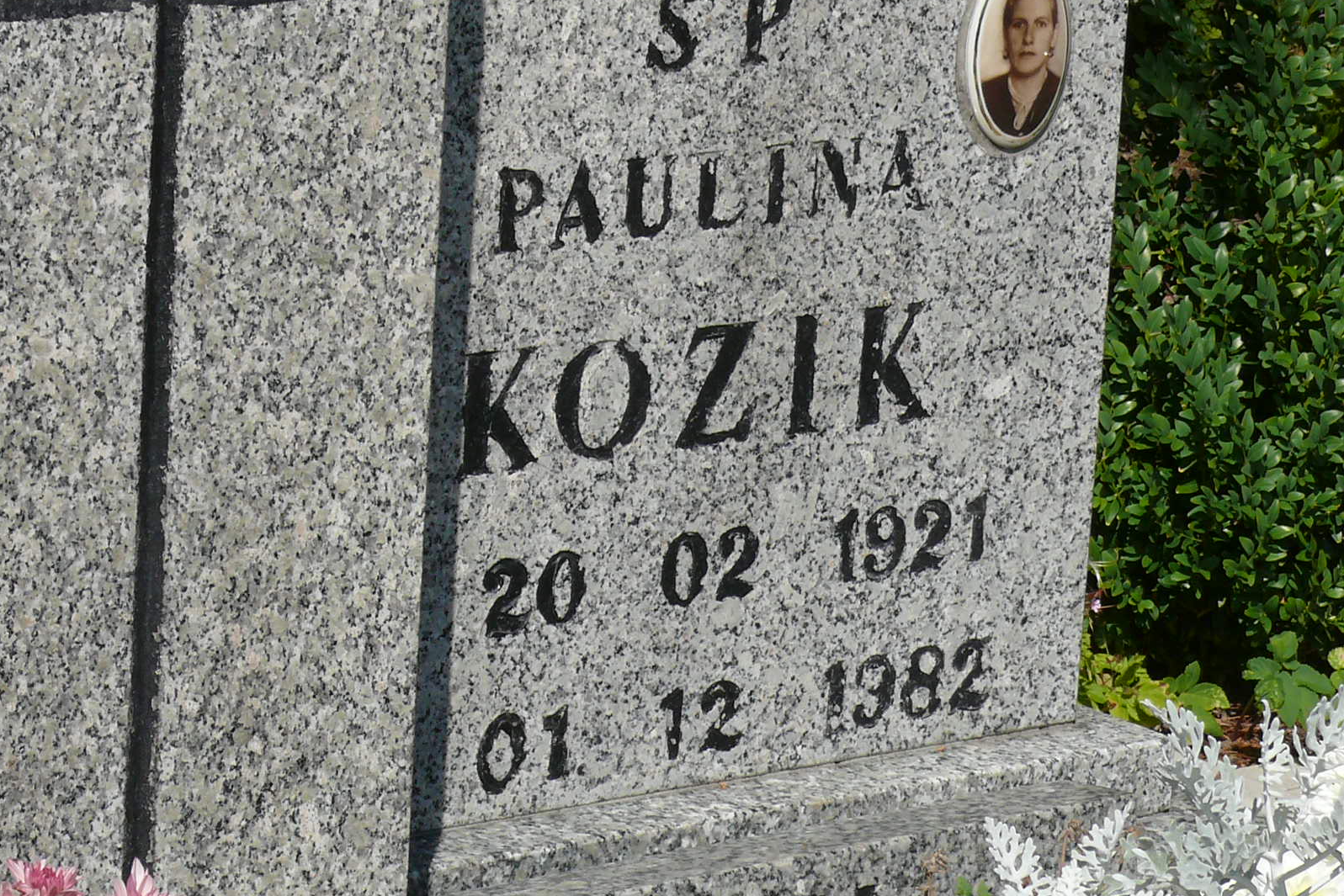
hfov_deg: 11.9
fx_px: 6459
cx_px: 672
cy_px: 439
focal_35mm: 173
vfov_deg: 7.9
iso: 100
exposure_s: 1/500
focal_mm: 19.6
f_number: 7.1
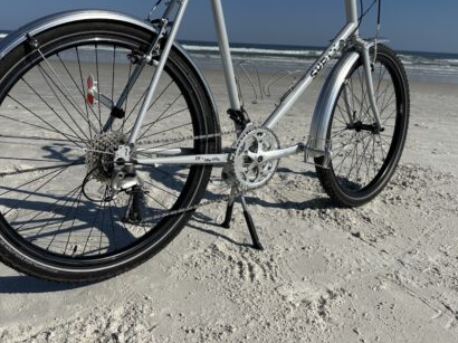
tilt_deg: -14.9
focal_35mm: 30
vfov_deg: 46.6
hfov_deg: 59.9
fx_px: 397
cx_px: 206
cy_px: 147
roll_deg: -3.3
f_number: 1.78
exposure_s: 1/10753
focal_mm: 6.86
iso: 80
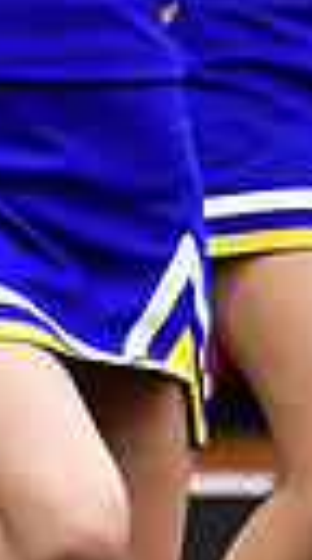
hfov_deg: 0.9
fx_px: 20950
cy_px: -180
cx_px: 1183
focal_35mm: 1416
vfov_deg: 1.5
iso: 5000
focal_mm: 200
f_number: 3.5
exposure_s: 1/500
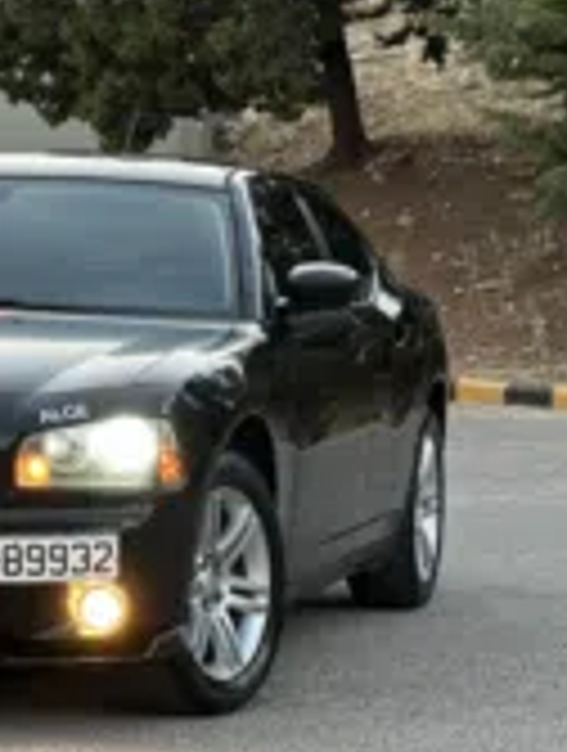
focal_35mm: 184
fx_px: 4003
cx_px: 4
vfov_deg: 10.7
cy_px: 437
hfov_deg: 8.1
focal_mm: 9
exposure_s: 1/30
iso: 125
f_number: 2.8
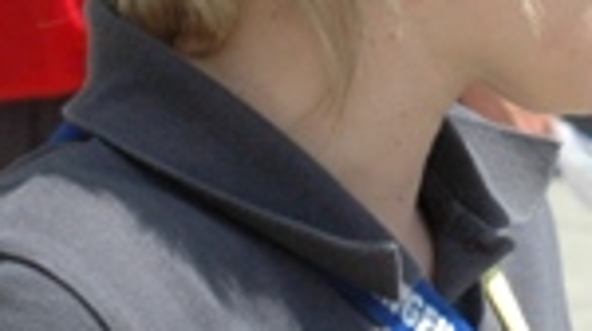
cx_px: 478
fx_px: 7354
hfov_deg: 4.6
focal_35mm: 469
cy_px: -197
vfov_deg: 2.6
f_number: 11
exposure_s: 1/400
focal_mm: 70
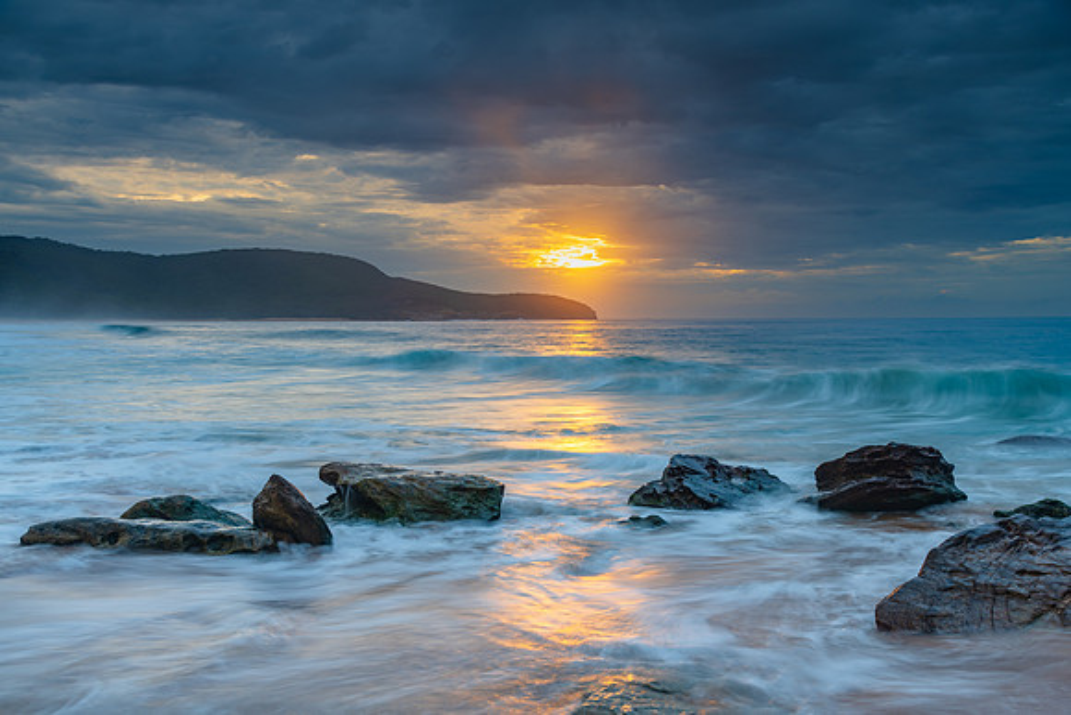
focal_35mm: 38
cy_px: 358
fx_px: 1131
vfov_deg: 35.1
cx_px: 536
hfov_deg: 50.7
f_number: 9
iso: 50
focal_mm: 38
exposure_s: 1/1.25
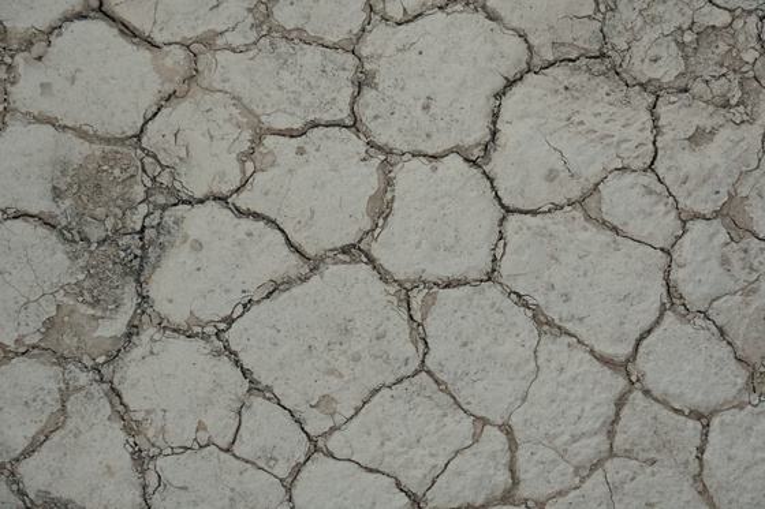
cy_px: 254
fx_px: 2230
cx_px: 382
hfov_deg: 19.5
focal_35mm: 105
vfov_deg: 13.0
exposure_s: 1/400
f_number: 7.1
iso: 3200
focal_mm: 70
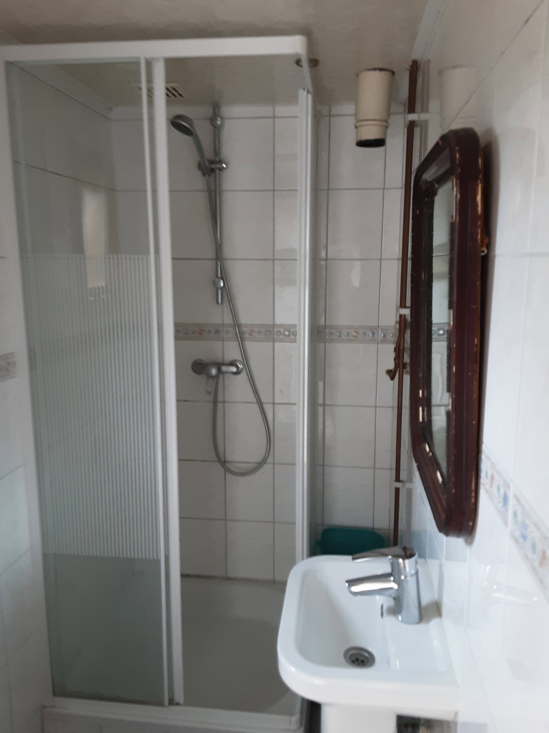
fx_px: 592
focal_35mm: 28
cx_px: 274
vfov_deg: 63.4
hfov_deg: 49.7
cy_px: 366
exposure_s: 1/33
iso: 125
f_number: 1.9
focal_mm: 2.9
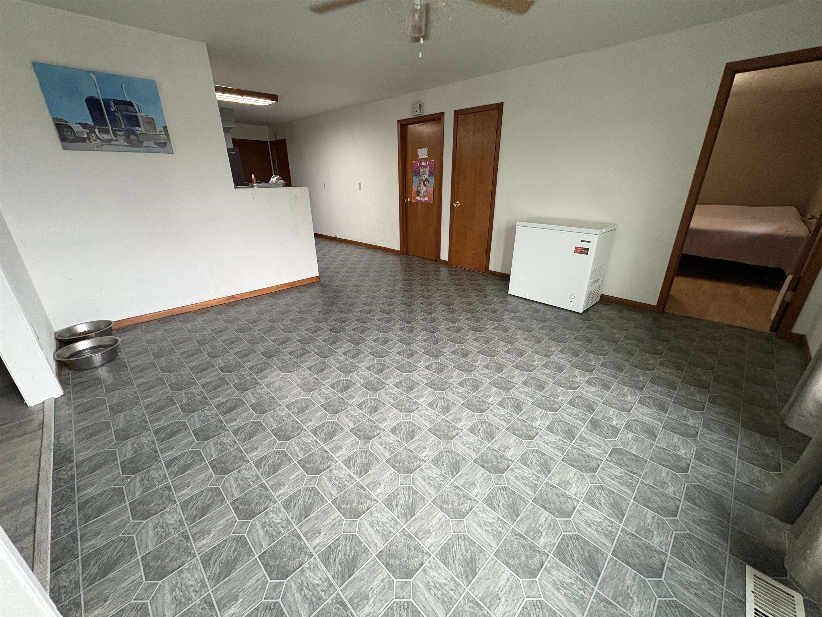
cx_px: 411
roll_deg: +1.3
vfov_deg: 85.7
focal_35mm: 14
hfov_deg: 102.1
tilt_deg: -21.8
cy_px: 308
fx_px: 332
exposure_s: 1/60
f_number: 2.2
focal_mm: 2.22
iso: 320
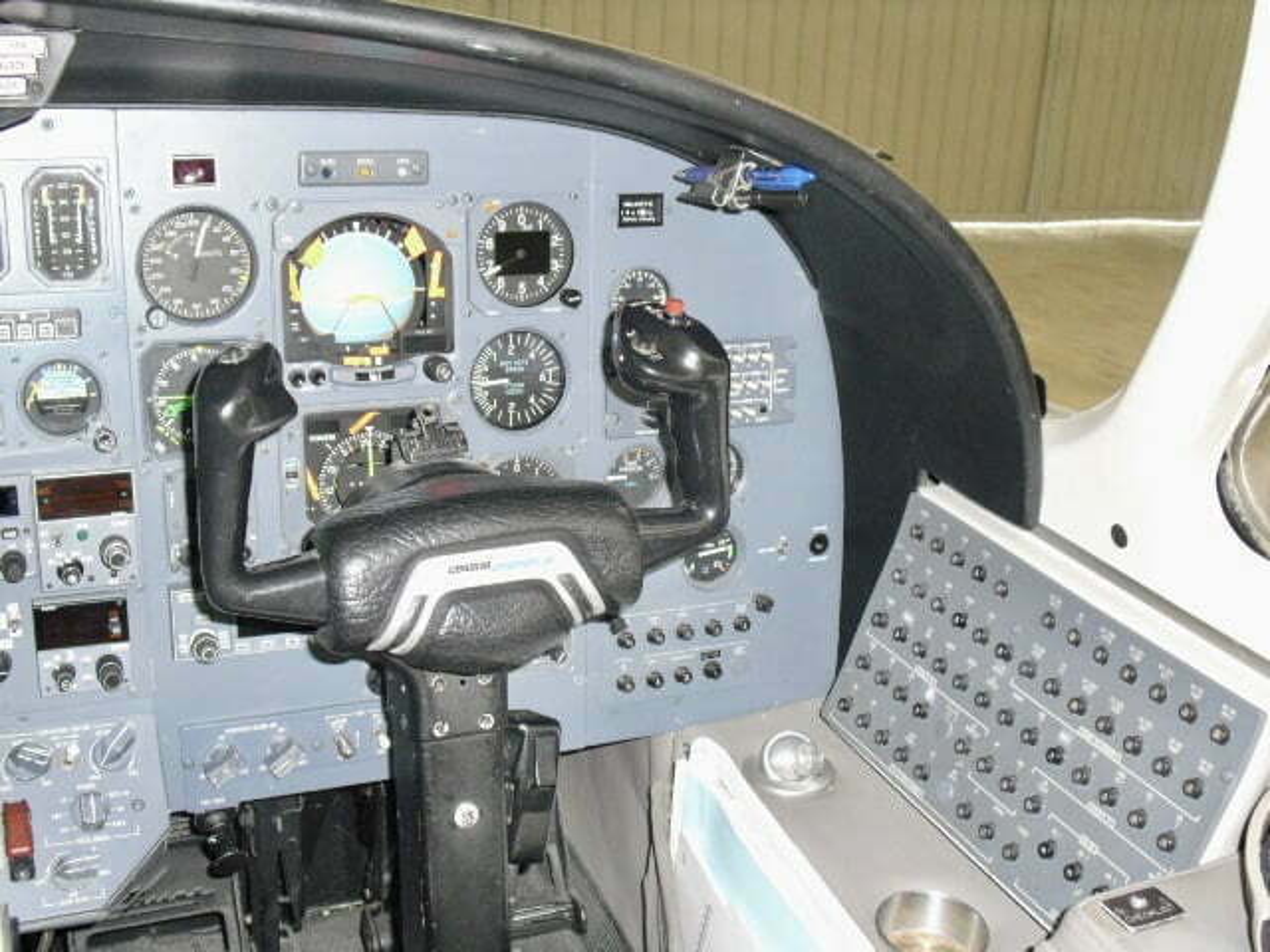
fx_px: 1614
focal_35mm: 44
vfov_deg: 32.9
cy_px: 476
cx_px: 635
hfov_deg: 42.9
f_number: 3.4
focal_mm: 7.7
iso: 400
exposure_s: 1/60
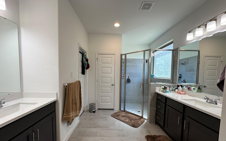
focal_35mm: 15
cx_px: 113
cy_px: 79
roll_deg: -1.5
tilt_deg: -2.6
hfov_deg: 101.5
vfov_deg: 74.5
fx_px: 92
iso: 64
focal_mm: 2.22
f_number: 2.2
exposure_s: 1/120
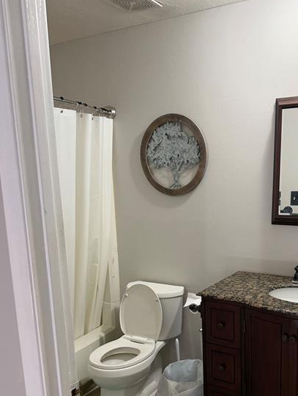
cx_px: 200
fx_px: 390
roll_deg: +0.6
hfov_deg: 41.3
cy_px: 254
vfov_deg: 53.2
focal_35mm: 34
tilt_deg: -11.2
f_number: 1.78
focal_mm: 6.76
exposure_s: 1/66
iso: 200
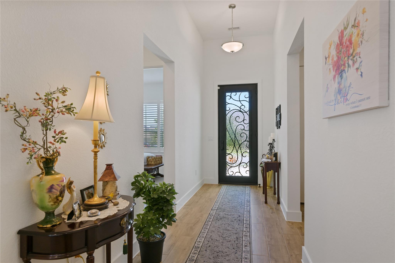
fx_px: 236
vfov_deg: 58.3
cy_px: 132
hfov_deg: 79.9
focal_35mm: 22
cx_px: 198
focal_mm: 21.5
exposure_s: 1/20
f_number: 8
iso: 400
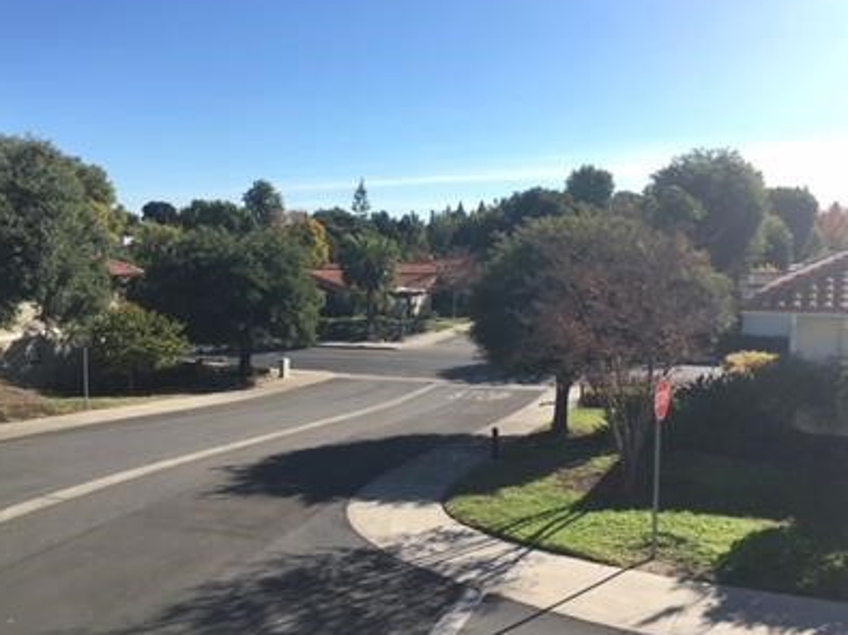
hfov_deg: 55.3
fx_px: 808
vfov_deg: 42.9
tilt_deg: -5.9
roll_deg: +0.4
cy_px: 331
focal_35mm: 33
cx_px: 404
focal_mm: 4.15
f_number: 2.2
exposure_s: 1/962
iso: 25
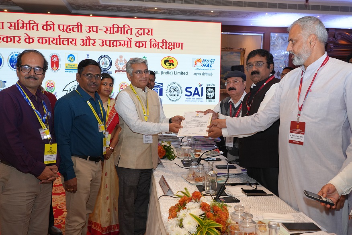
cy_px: 118
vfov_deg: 43.6
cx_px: 176
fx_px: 293
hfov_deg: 61.9
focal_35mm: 30
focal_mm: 30
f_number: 5.6
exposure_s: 1/200
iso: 2000
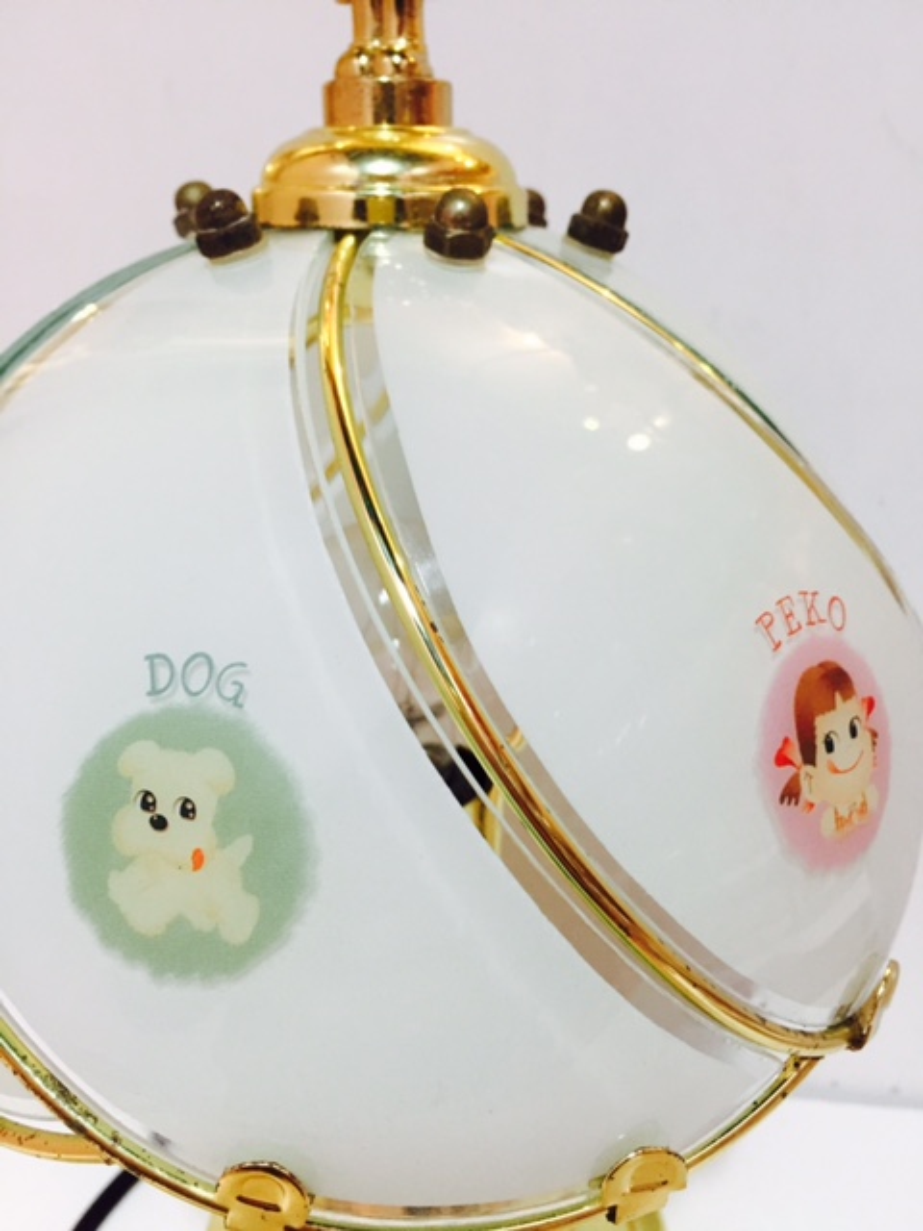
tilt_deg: -21.9
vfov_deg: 61.7
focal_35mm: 29
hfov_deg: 48.2
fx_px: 1031
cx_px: 462
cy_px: 616
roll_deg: +1.0
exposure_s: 1/33
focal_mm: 4.15
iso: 64
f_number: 2.2
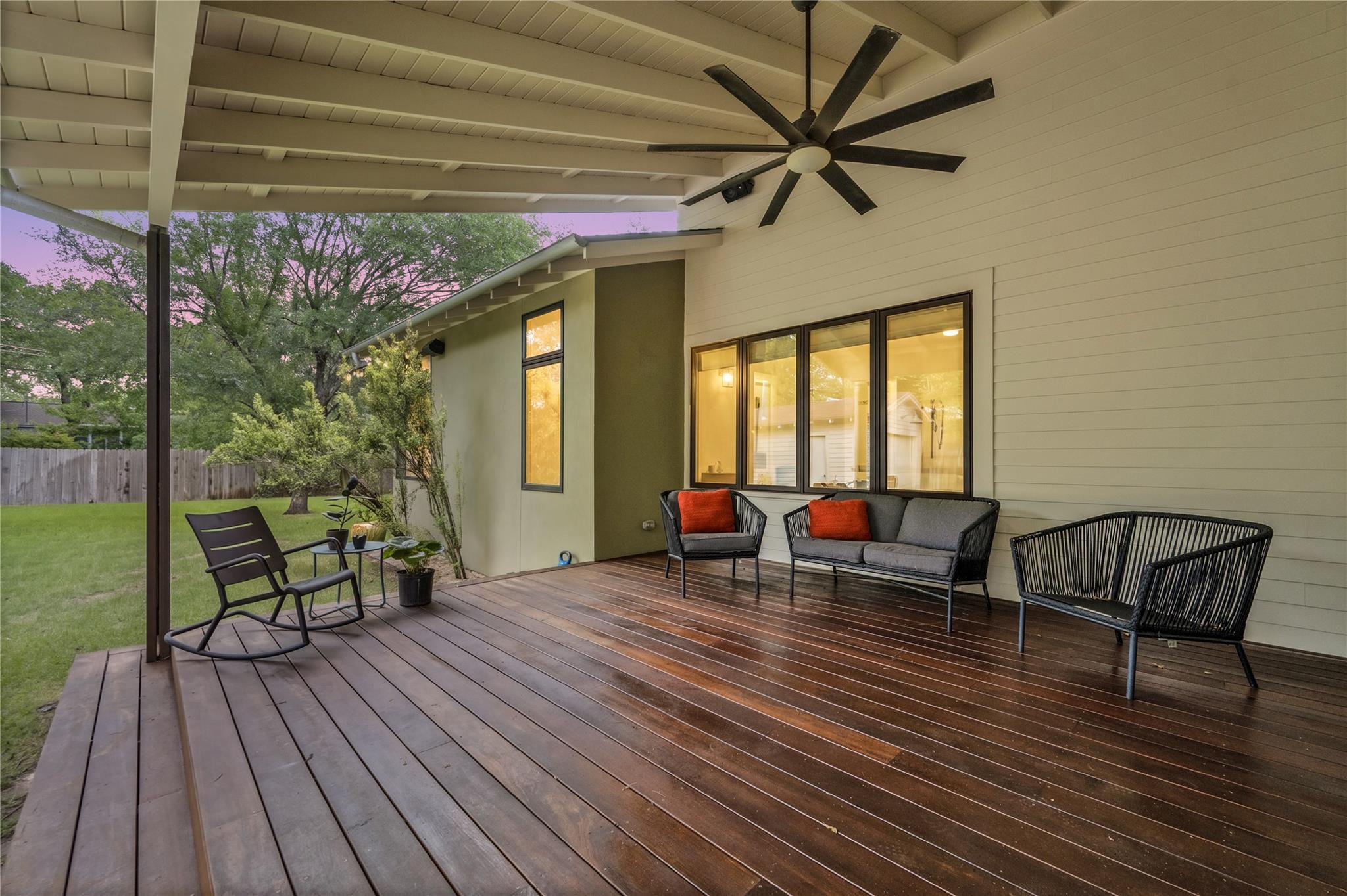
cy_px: 448
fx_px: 524
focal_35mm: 14
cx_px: 674
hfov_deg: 104.3
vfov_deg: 81.2
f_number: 8
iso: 800
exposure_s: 1/400
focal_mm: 14
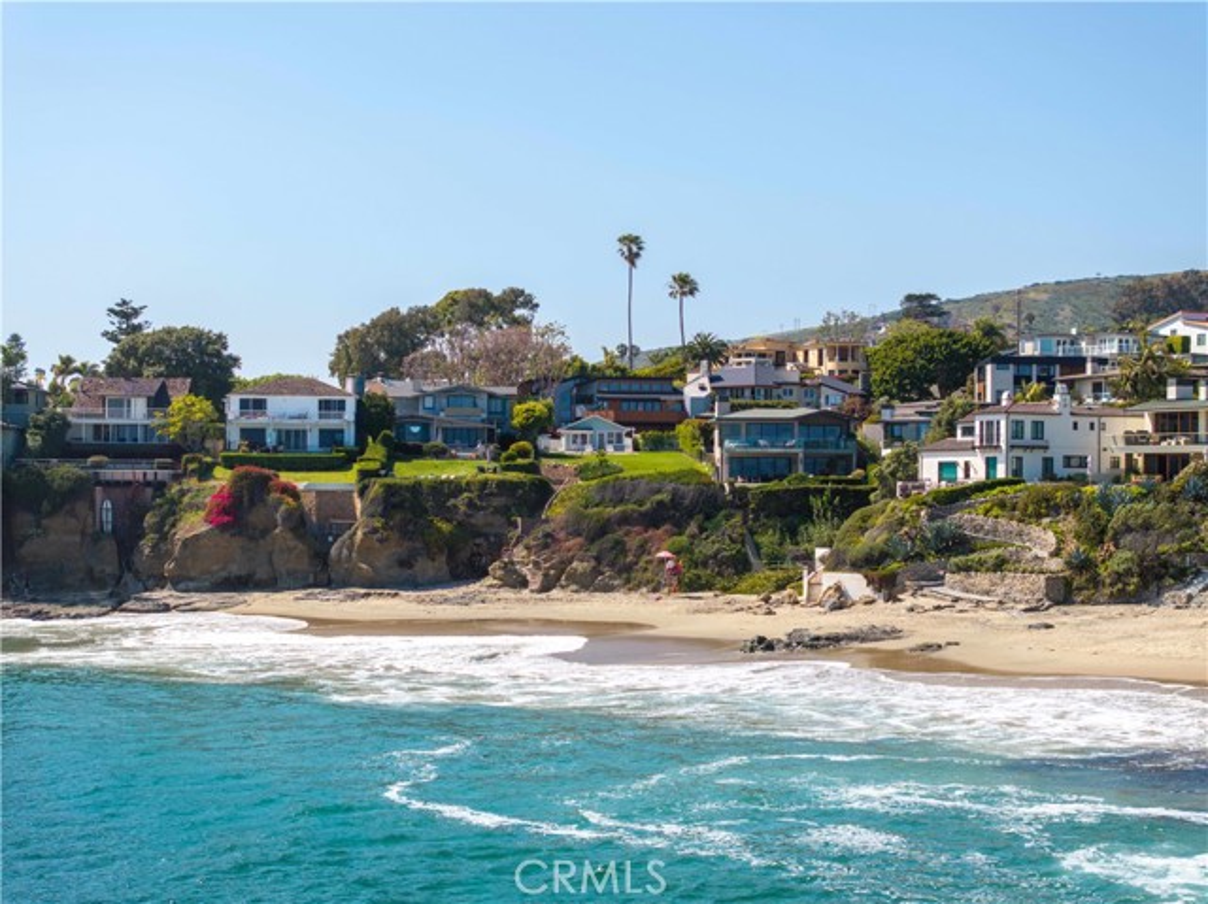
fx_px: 2441
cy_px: 452
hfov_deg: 27.8
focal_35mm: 70
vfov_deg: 21.0
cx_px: 604
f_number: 2.8
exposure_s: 1/3200
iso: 100
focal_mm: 19.35
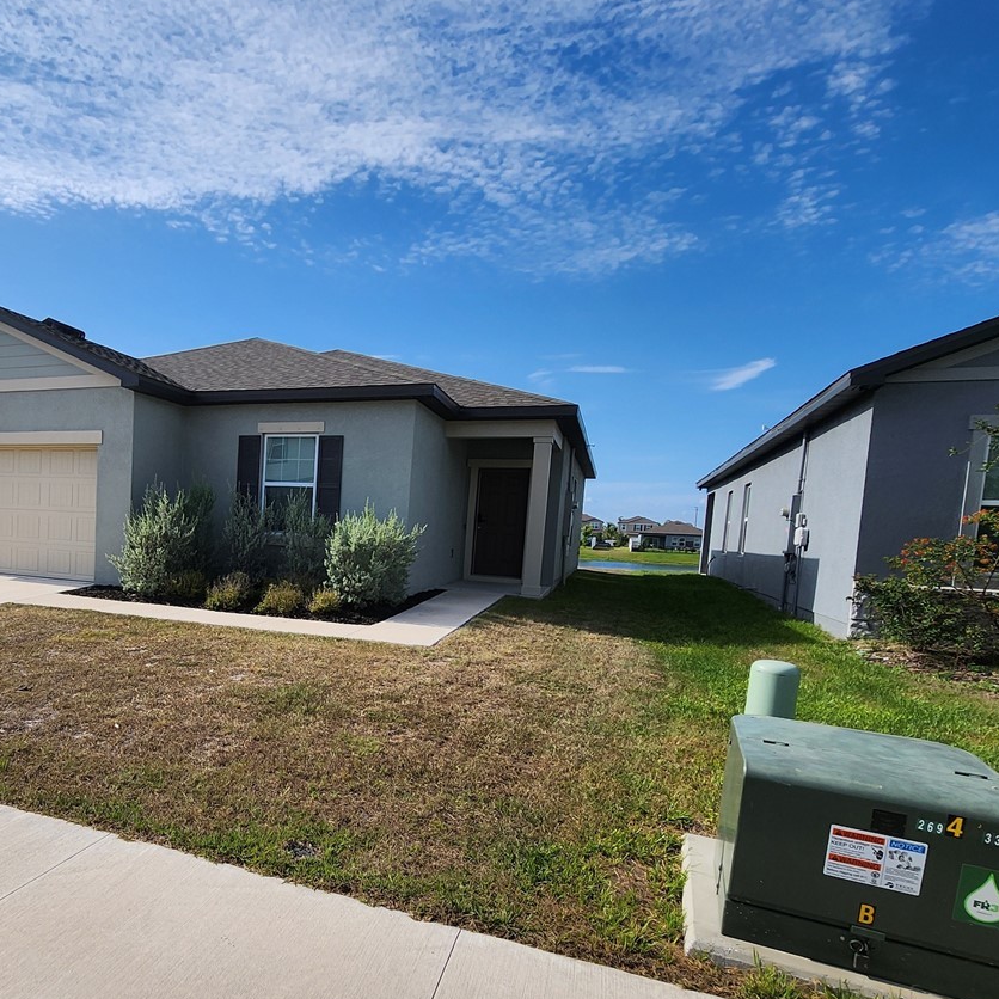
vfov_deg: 69.1
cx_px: 268
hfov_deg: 66.0
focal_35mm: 22
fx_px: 718
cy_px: 583
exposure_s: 1/2287
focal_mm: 1.74
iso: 32
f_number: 2.2
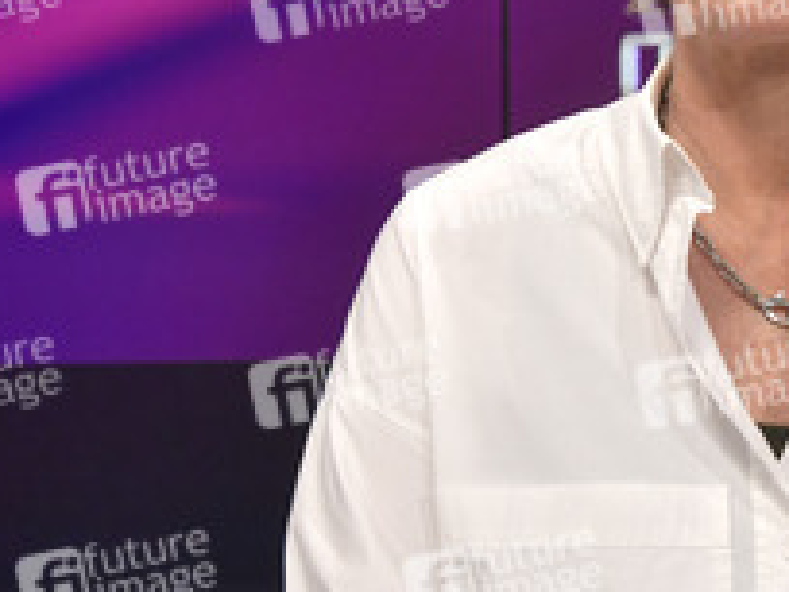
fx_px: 2029
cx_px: 787
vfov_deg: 16.4
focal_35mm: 89
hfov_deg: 21.3
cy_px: 93
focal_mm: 42
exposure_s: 1/250
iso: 2500
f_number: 6.3
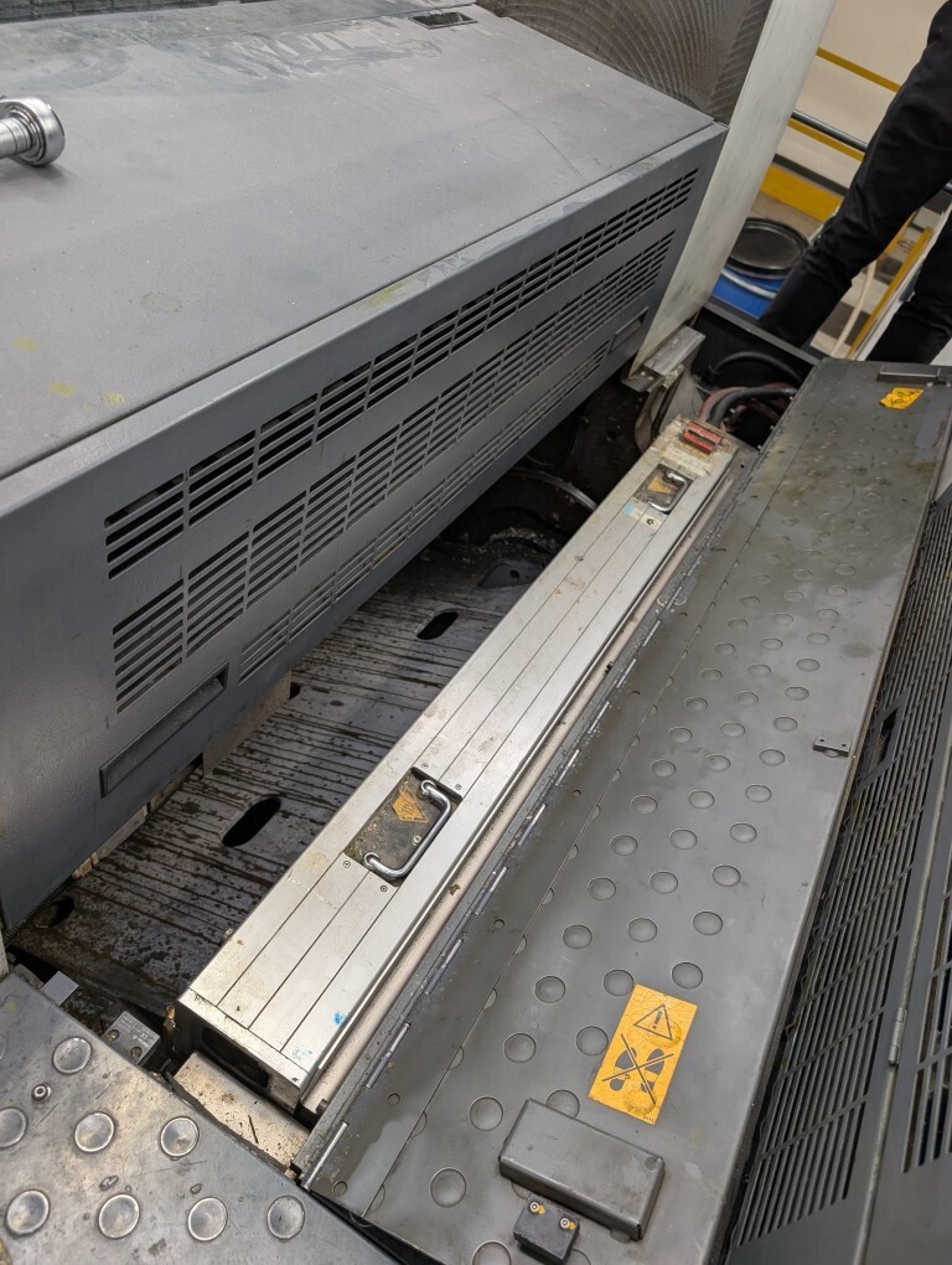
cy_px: 632
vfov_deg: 71.5
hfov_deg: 56.9
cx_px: 476
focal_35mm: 24
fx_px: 878
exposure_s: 1/42
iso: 23
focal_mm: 6.9
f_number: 1.68
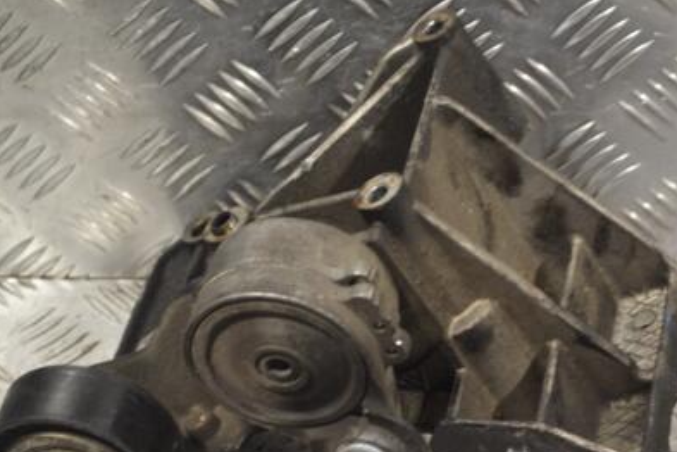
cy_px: 283
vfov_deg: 12.4
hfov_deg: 18.6
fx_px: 2068
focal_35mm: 110
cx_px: 400
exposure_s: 1/60
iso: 450
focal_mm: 48
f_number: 5.3
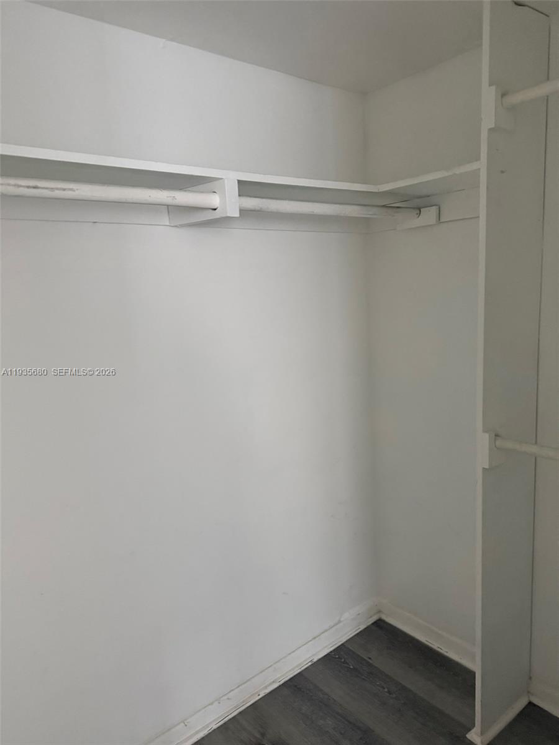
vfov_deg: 71.6
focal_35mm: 24
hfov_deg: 56.8
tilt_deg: -4.9
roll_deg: +3.6
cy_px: 372
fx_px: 517
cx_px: 280
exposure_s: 1/40
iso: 800
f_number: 1.78
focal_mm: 6.76
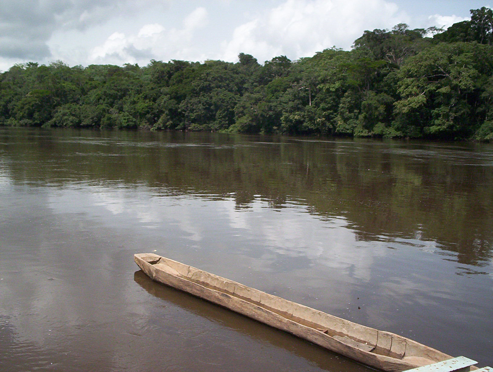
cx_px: 246
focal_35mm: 38
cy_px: 186
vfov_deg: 37.9
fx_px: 542
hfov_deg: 48.9
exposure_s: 1/1000
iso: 100
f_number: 4.5
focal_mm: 4.99
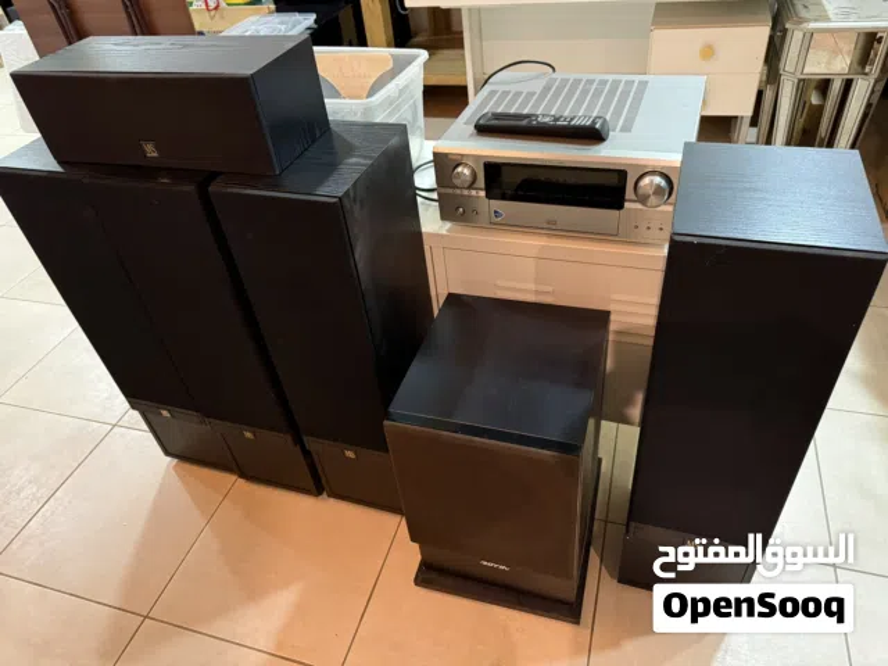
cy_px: 333
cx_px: 444
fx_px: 616
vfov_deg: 56.8
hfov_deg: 71.6
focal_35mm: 24
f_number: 1.78
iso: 800
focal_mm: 6.76
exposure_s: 1/33
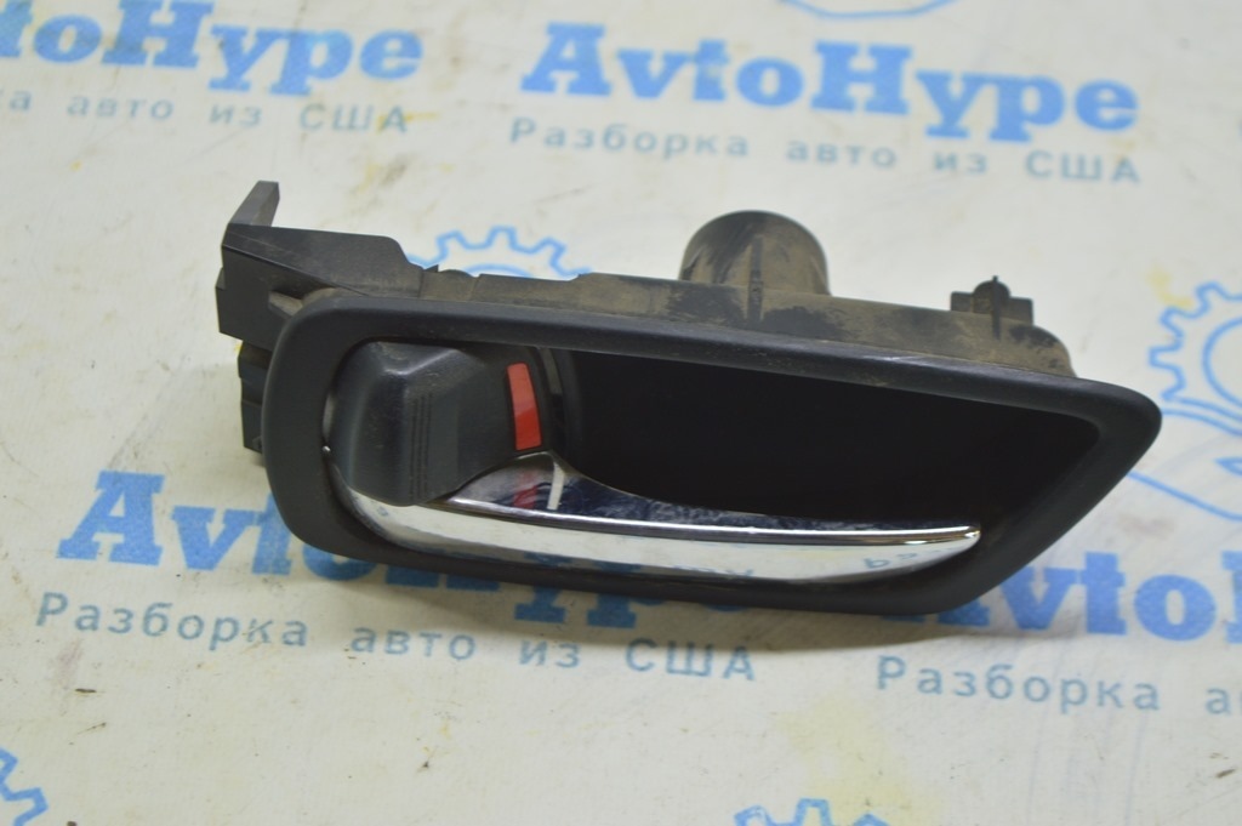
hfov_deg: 26.0
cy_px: 413
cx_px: 621
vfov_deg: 17.5
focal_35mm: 78
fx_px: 2689
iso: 400
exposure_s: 1/20
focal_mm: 52
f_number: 5.6
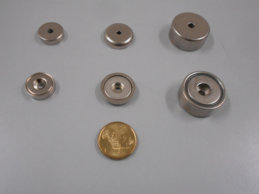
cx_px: 130
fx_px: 254
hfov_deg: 54.0
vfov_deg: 41.8
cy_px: 97
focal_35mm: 34
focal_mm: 5.8
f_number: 3.6
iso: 320
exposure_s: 1/30
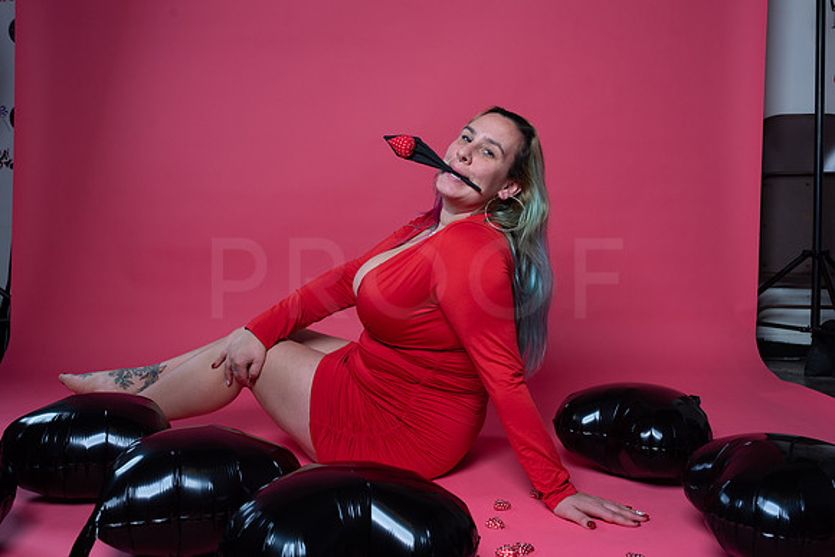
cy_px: 278
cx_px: 418
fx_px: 812
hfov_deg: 54.4
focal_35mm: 35
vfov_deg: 37.9
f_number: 8
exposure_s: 1/160
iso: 100
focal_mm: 35
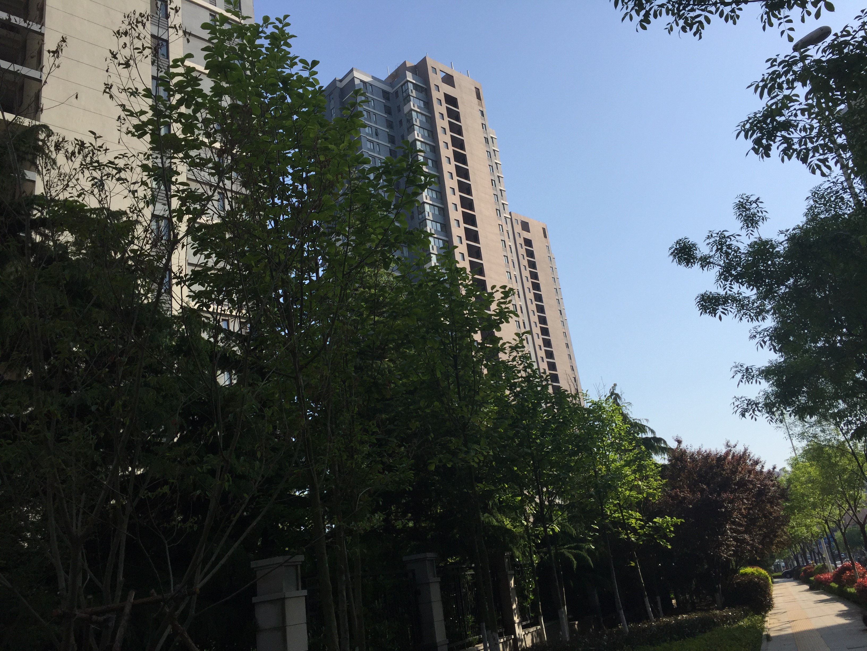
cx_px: 434
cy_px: 326
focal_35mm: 29
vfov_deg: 48.2
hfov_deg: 61.7
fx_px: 726
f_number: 2.2
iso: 32
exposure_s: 1/2475
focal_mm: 4.15
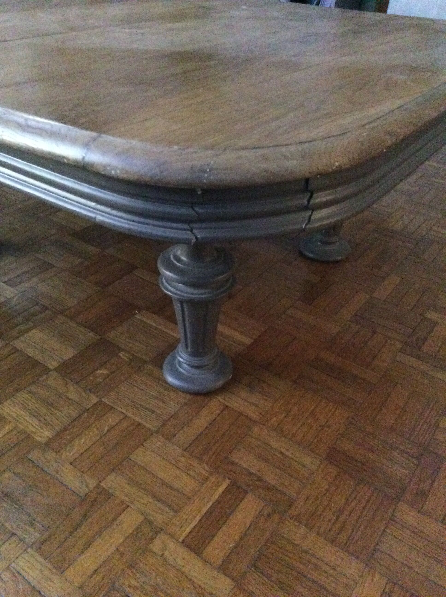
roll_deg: -3.7
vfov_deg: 56.9
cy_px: 298
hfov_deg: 44.1
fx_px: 551
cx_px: 223
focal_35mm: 32
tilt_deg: -35.5
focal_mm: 3.3
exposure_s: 1/17
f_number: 2.4
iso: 800
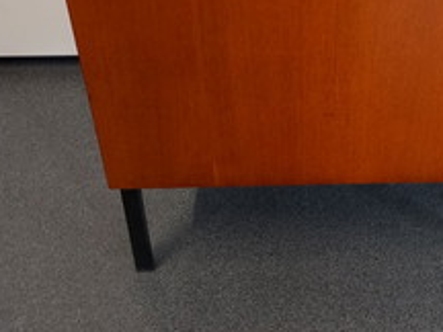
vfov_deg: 21.8
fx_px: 819
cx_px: 338
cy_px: -25
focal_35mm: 64
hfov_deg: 29.7
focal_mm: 4
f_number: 1.8
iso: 200
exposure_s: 1/33.3
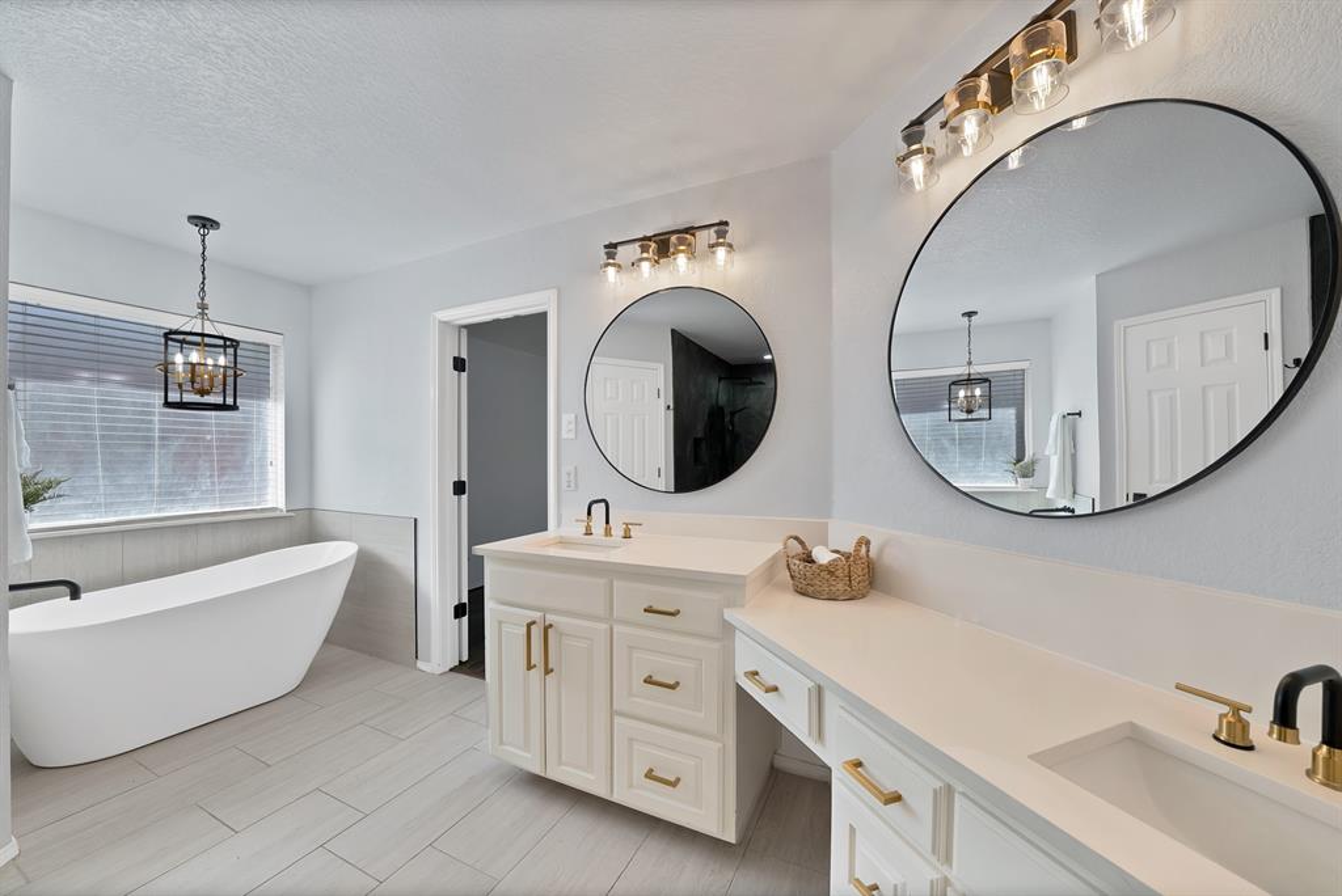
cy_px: 448
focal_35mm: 12
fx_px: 448
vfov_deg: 90.1
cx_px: 671
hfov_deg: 112.6
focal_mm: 12
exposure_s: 1/25
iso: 640
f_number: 9
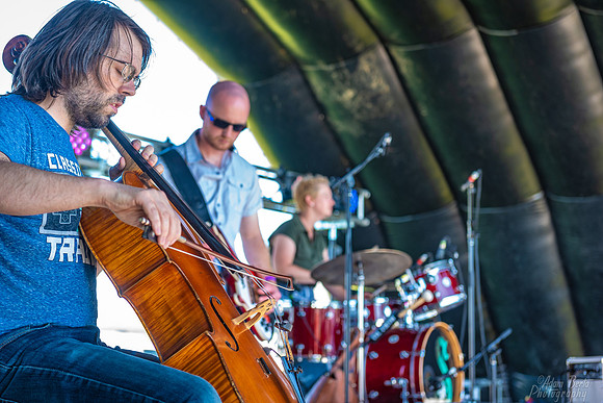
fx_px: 1173
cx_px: 302
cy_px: 202
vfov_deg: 19.5
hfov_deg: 28.8
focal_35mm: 70
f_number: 4
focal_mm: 70
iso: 400
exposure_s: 1/160
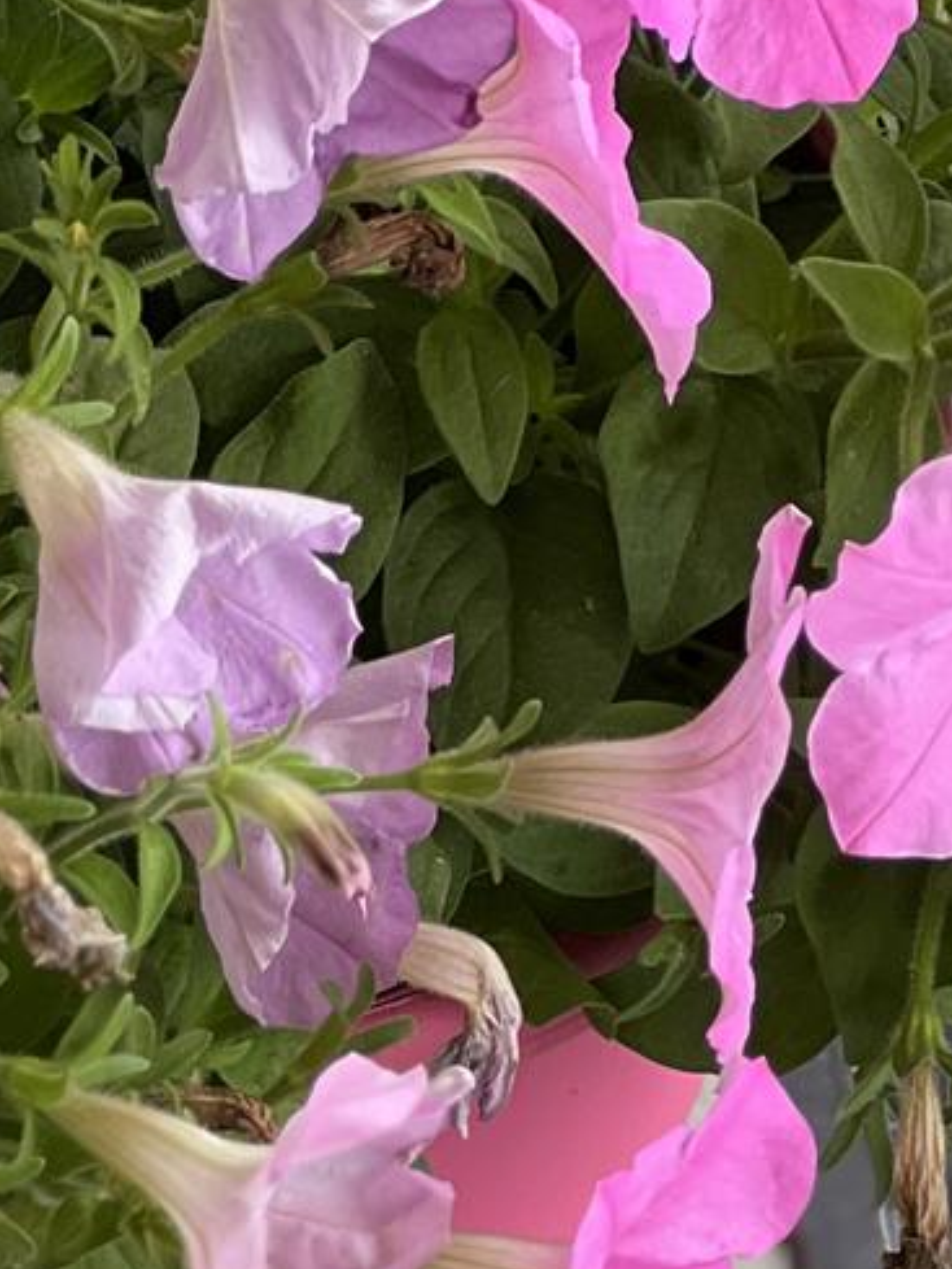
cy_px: 2011
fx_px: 9237
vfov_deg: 7.7
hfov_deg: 5.9
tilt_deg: -54.5
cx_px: 433
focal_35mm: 252
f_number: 2.8
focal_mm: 9
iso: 80
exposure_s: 1/121
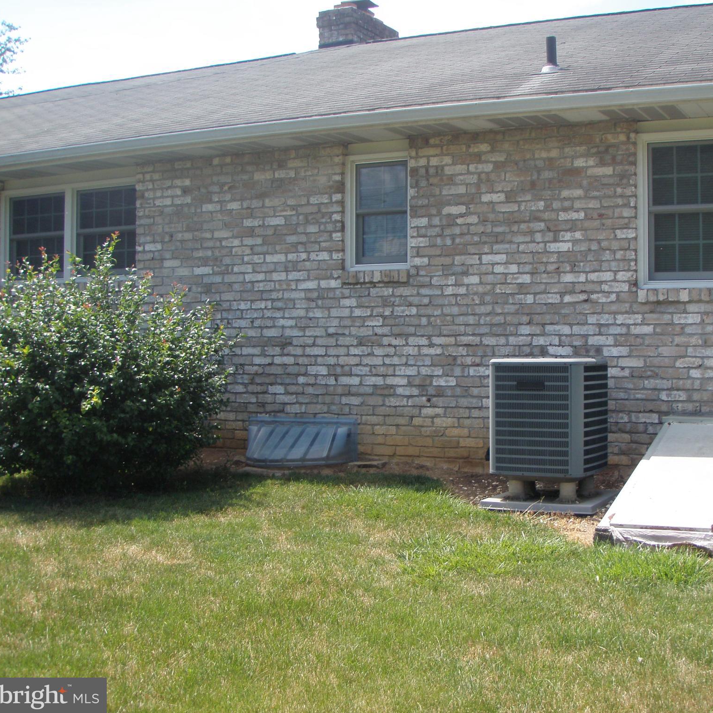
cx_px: 468
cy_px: 358
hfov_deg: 37.2
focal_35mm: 45
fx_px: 1049
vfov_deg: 37.6
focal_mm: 6.7
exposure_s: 1/320
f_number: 3.5
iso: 80
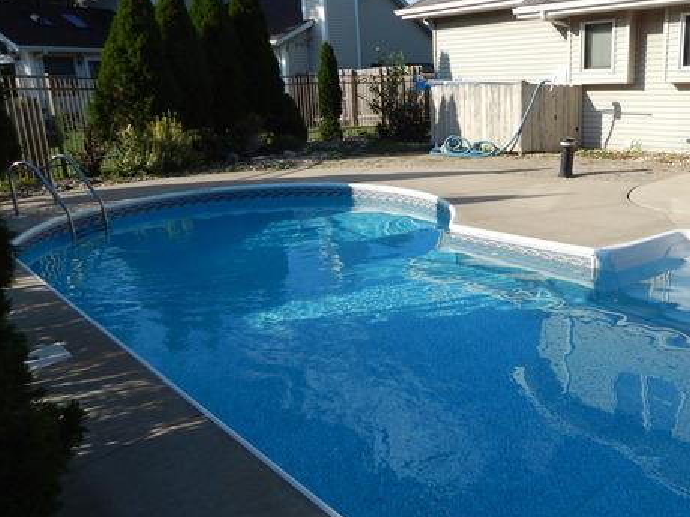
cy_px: 232
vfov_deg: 44.1
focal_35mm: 32
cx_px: 450
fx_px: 638
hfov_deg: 55.8
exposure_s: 1/400
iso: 125
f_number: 6
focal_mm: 4
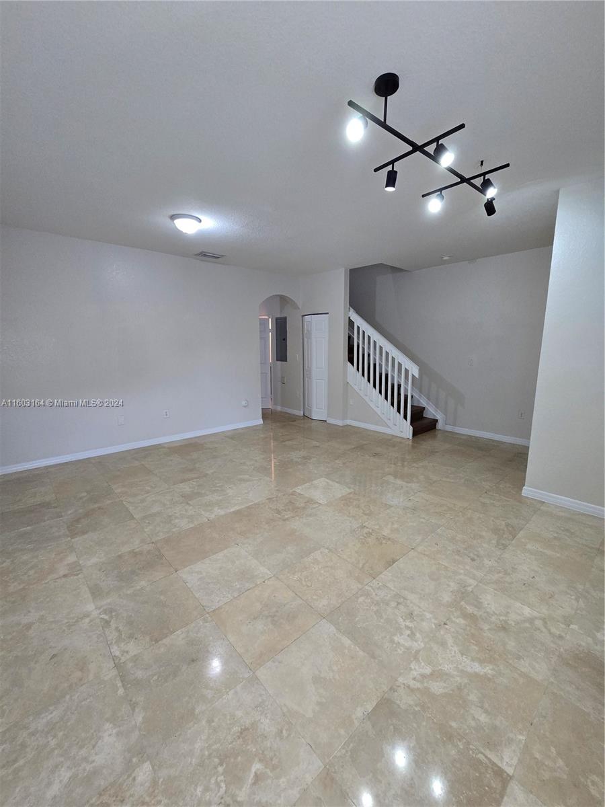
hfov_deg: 89.9
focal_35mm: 13
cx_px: 302
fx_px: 303
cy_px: 404
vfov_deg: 106.2
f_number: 2.2
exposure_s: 1/60
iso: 250
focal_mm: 2.2
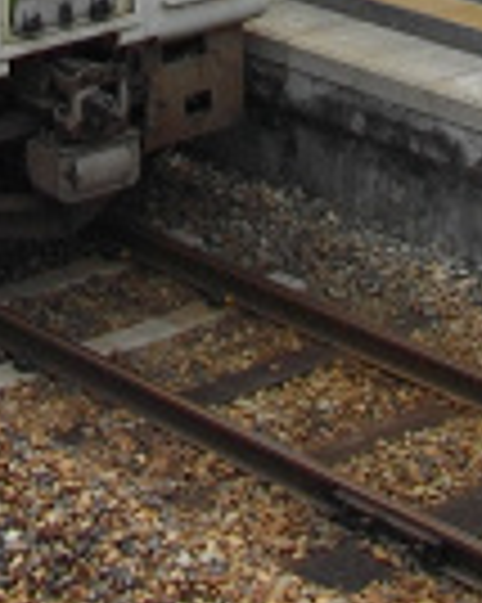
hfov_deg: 10.5
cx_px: -14
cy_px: -450
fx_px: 2589
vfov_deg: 12.3
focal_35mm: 145
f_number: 8.8
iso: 100
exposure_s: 1/100
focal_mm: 5.7
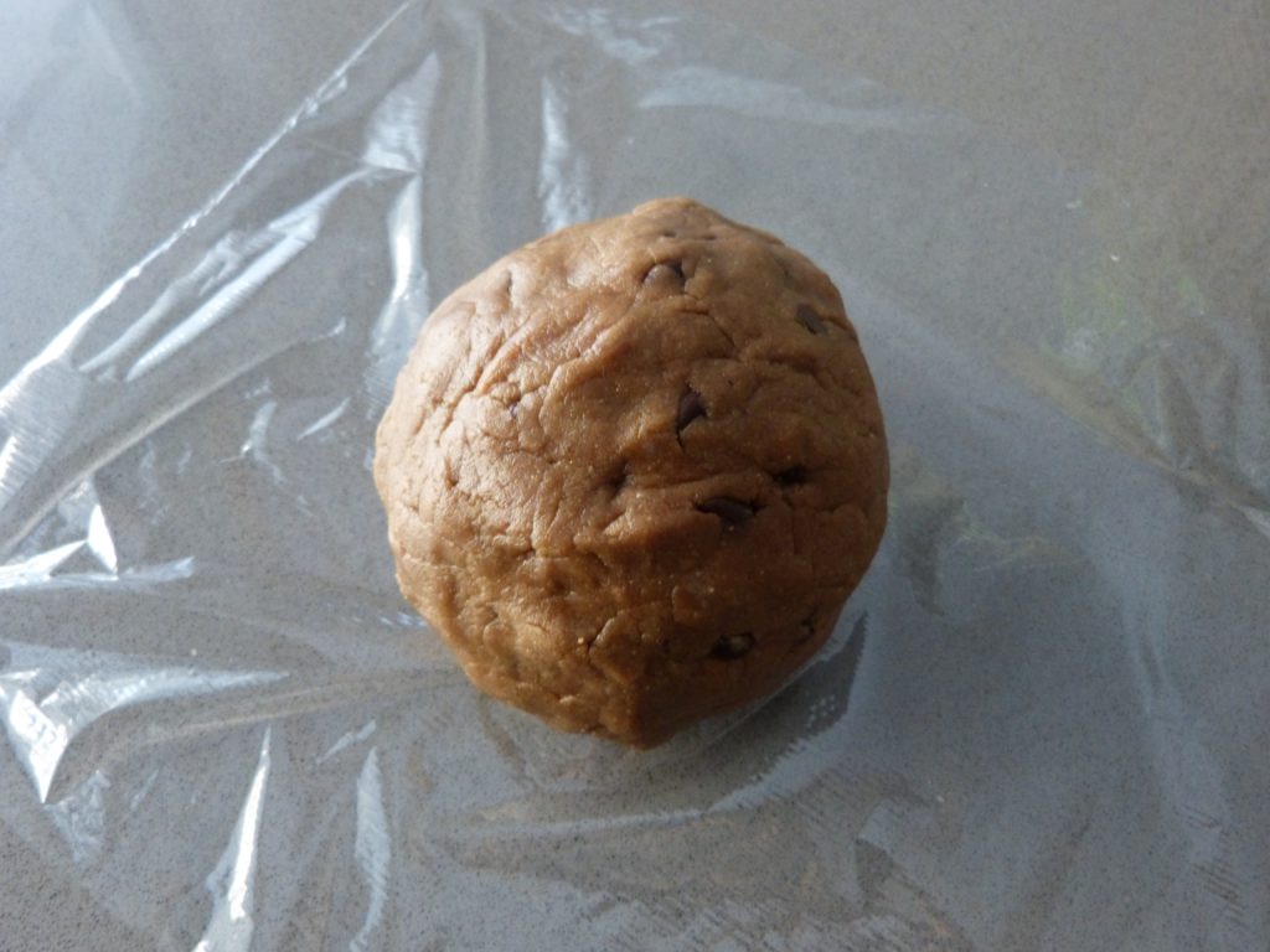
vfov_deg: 53.1
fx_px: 954
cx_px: 635
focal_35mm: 26
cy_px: 476
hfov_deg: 67.3
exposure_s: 1/10
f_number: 2.8
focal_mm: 4.5
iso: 400
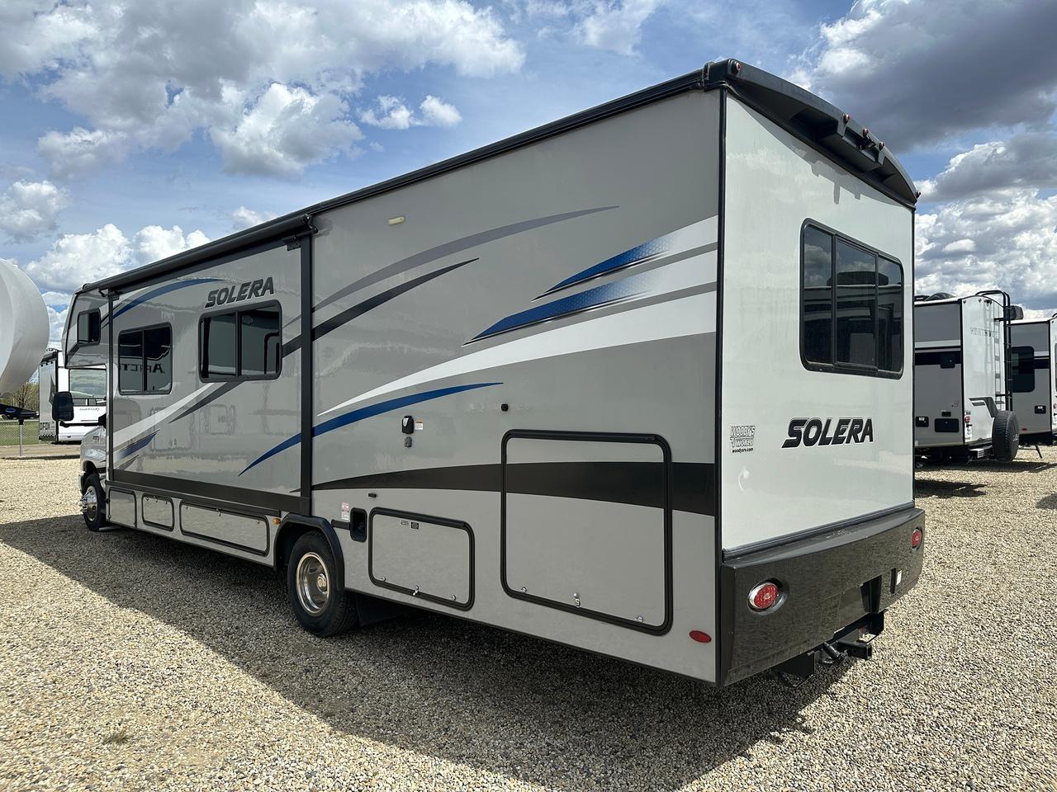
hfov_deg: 71.6
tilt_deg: +1.1
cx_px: 528
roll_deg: +1.1
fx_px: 733
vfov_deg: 56.8
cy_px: 396
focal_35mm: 24
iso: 80
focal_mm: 6.86
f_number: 1.78
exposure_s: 1/5848
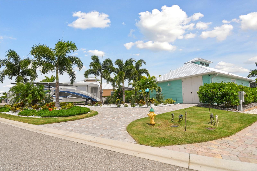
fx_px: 107
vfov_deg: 77.3
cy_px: 86
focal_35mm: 15
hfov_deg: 100.4
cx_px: 128
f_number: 7.1
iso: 100
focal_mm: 10
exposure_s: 1/320
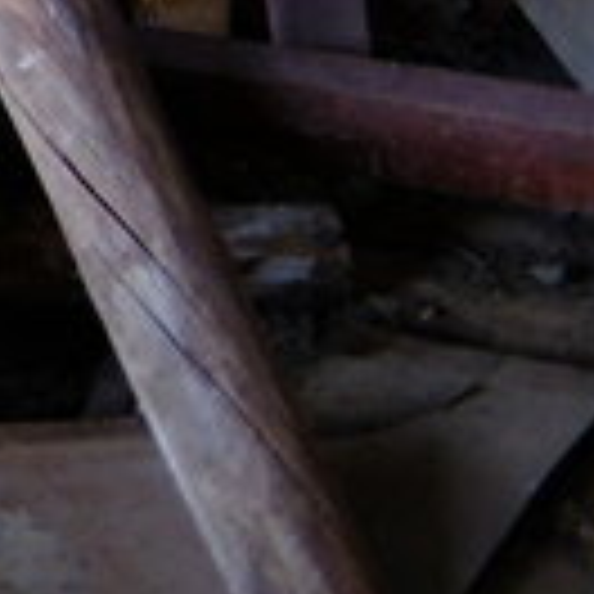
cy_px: -1012
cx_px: -2056
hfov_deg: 3.9
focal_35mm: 408
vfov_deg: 4.2
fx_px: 7921
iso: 640
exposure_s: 1/250
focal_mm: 35
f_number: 2.5
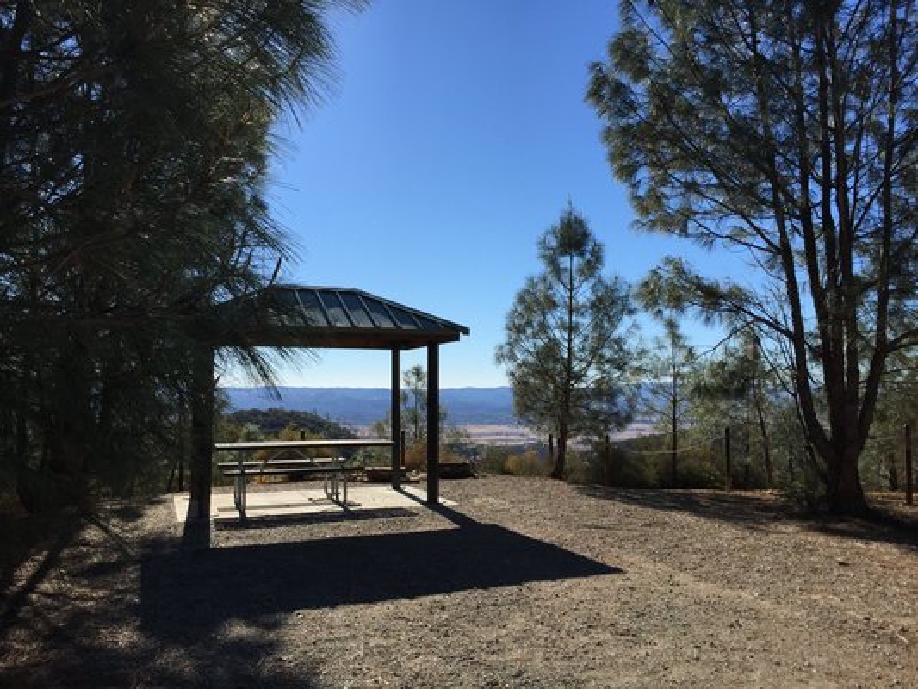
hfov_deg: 61.6
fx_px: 769
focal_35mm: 29
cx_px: 459
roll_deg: -0.6
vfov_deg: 48.2
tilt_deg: +3.5
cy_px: 344
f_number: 2.2
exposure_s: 1/2639
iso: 32
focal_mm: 4.15
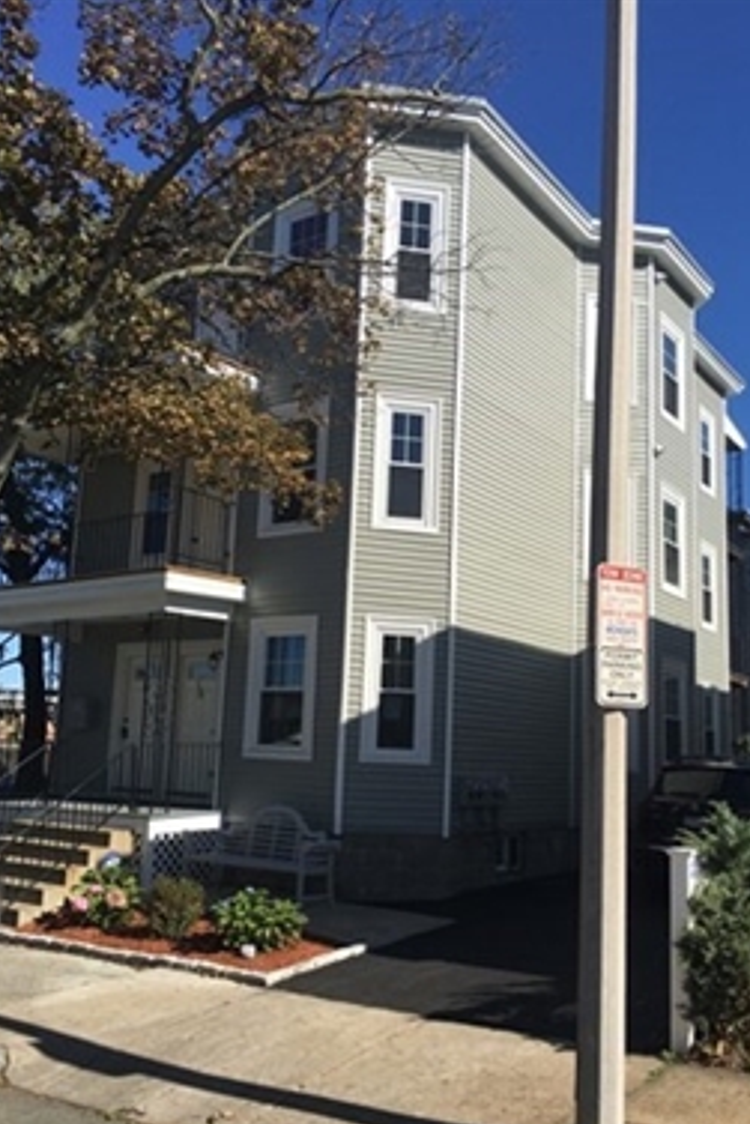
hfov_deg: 41.1
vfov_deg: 58.7
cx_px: 379
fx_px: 999
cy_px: 593
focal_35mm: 32
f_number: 2.2
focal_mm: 4.15
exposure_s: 1/1832
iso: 25
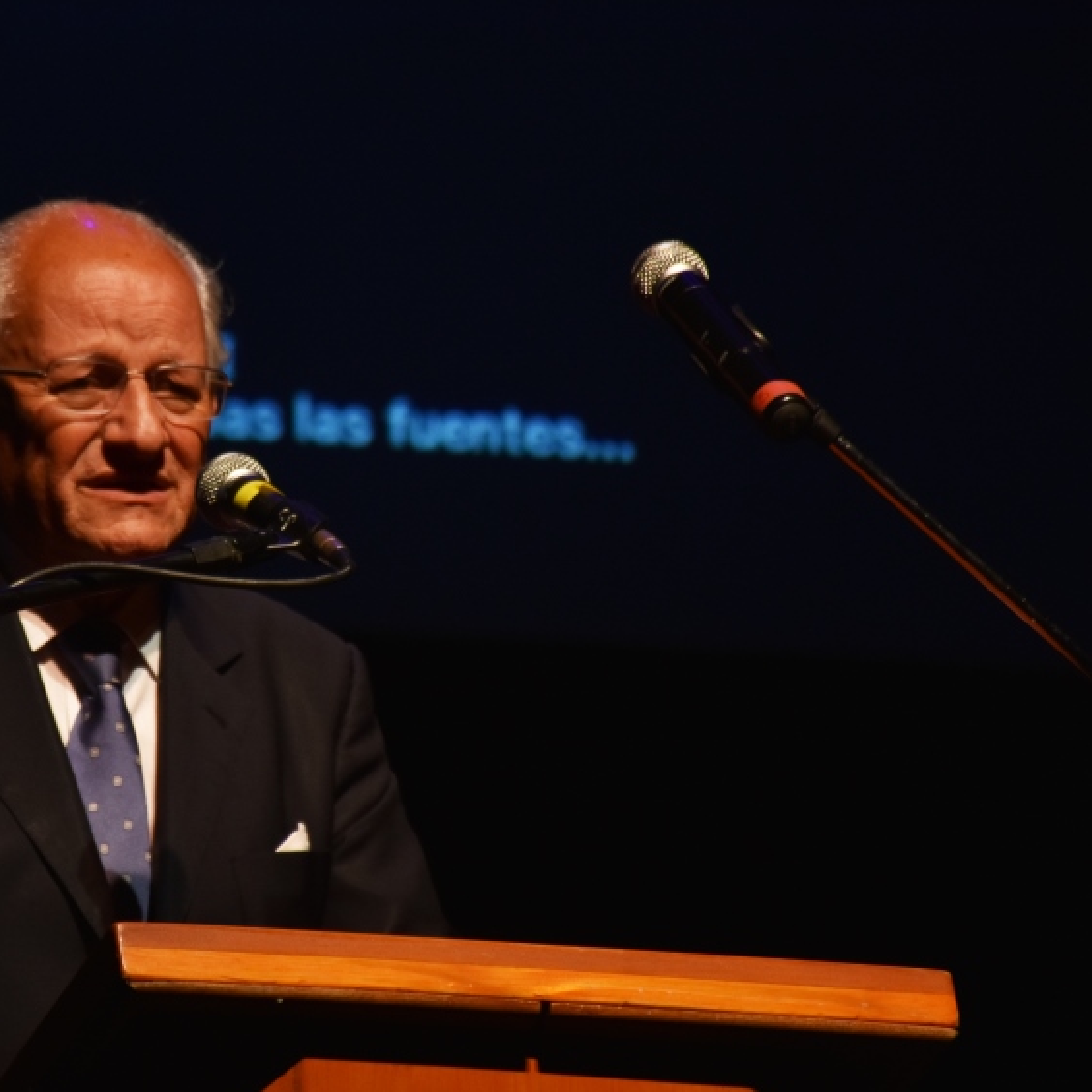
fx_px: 11564
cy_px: 564
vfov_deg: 5.4
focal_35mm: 324
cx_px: 236
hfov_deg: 5.4
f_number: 5.6
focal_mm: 140
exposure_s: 1/30
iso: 400
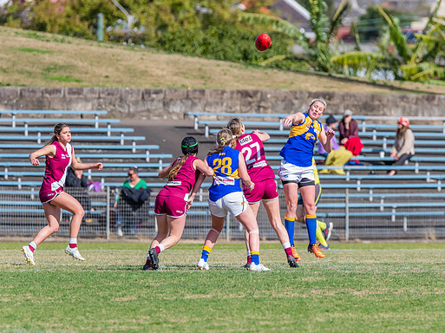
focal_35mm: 618
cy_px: 151
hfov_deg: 3.2
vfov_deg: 2.4
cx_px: 264
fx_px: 7939
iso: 800
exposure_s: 1/1600
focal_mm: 450
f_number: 9
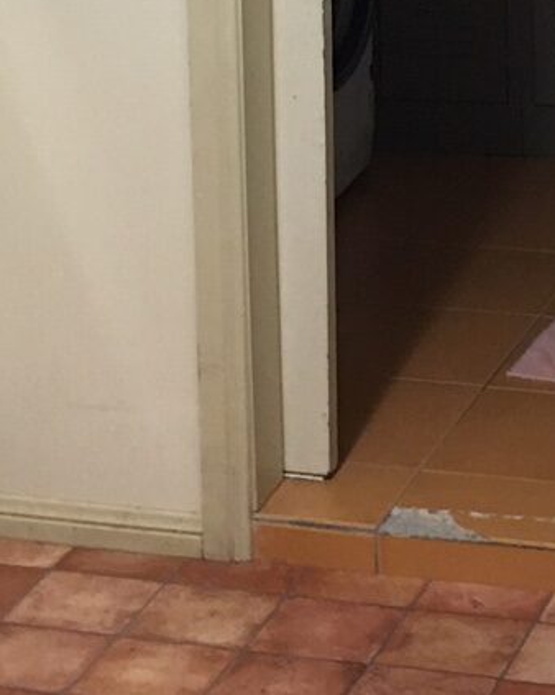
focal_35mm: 135
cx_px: 452
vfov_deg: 13.8
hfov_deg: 11.4
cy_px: -196
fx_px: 2774
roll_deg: +1.3
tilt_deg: -5.7
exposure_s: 1/17
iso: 64
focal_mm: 4.15
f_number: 2.2
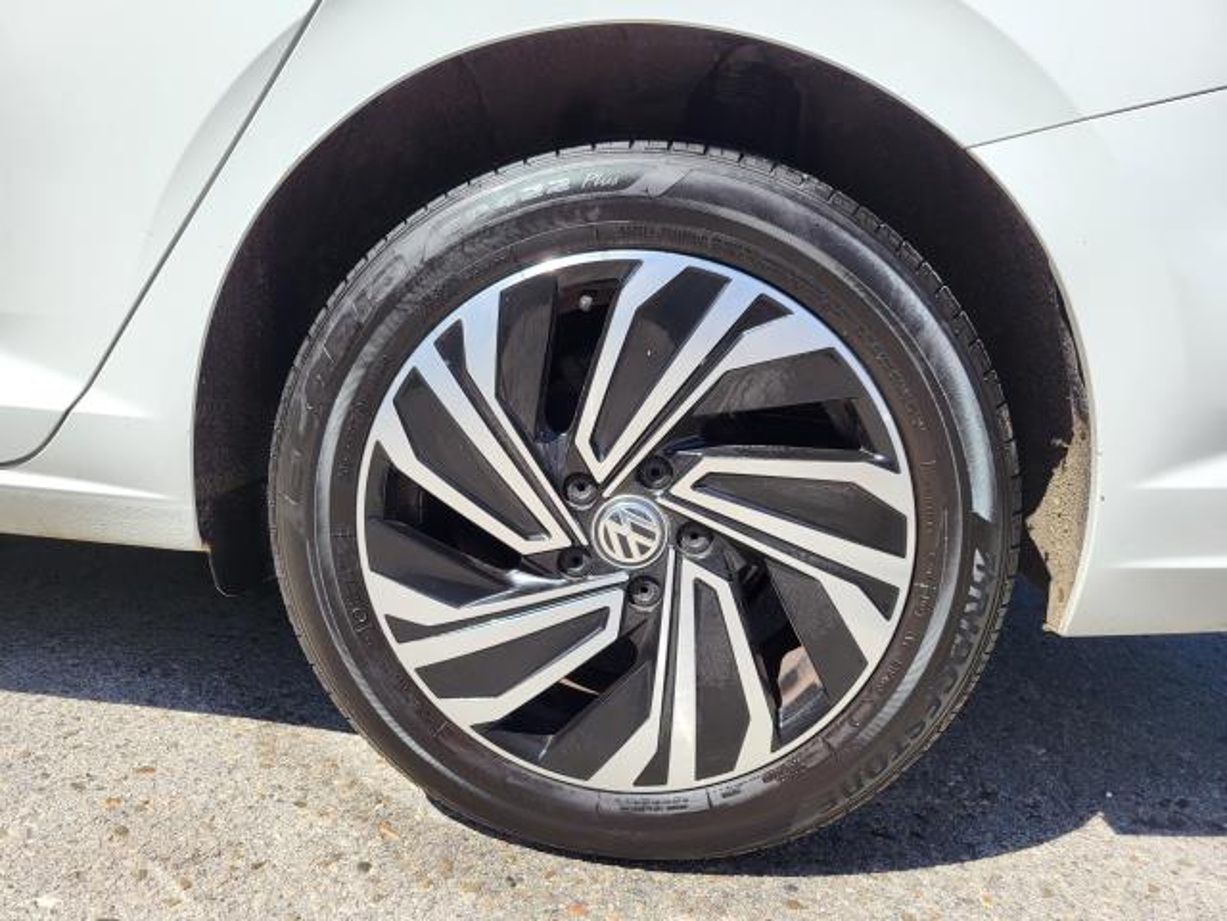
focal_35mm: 26
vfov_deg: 53.1
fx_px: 922
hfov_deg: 67.3
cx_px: 614
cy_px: 460
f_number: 1.8
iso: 40
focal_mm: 5.4
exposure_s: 1/1690
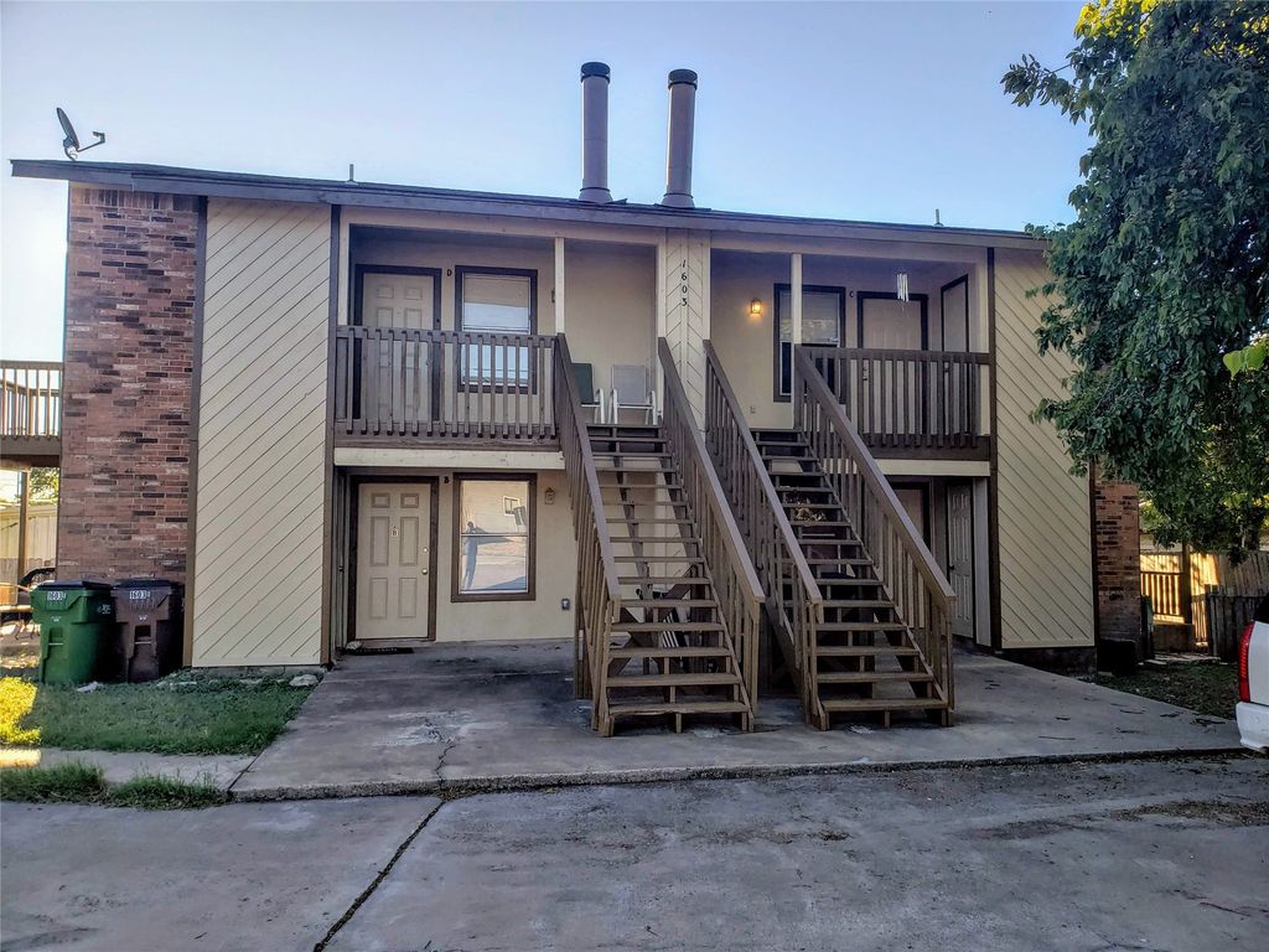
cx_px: 634
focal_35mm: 26
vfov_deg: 53.1
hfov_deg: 67.3
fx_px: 953
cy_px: 476
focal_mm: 4.3
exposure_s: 1/522
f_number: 2.4
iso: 50
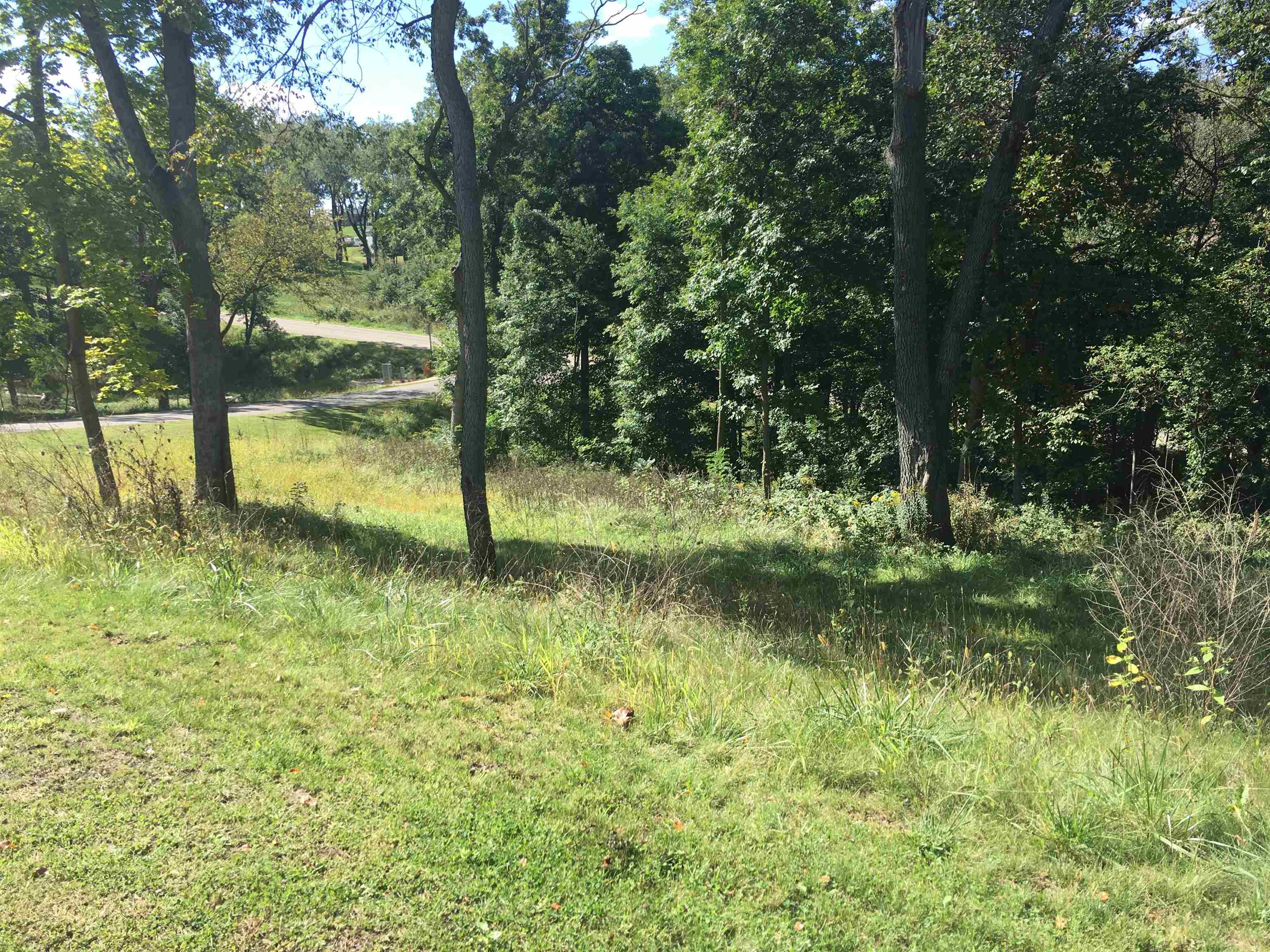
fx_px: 1064
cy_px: 476
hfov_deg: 61.7
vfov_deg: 48.2
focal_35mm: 29
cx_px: 635
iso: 25
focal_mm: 4.15
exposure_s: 1/472
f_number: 2.2
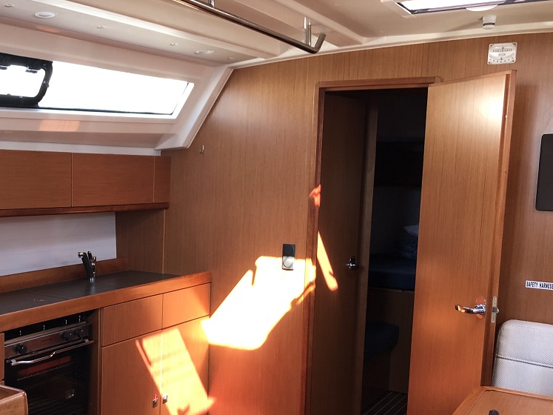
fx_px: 719
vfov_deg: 32.0
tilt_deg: -6.6
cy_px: 267
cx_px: 142
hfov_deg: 40.9
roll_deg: -0.3
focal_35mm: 45
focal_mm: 4
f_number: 1.8
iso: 40
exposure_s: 1/30
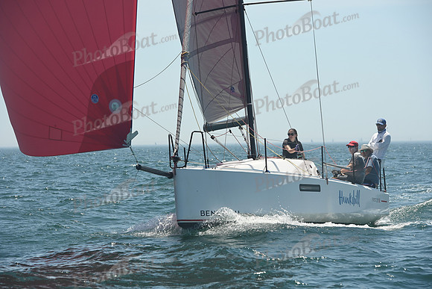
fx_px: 2040
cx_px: 216
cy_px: 144
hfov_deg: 12.1
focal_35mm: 170
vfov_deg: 8.1
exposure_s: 1/1000
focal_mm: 170
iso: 320
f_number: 9
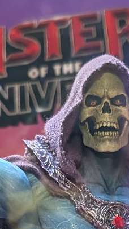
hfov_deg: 9.4
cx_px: 100
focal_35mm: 129
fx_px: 785
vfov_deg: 15.7
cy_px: 314
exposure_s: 1/175
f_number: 1.68
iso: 348
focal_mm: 6.9
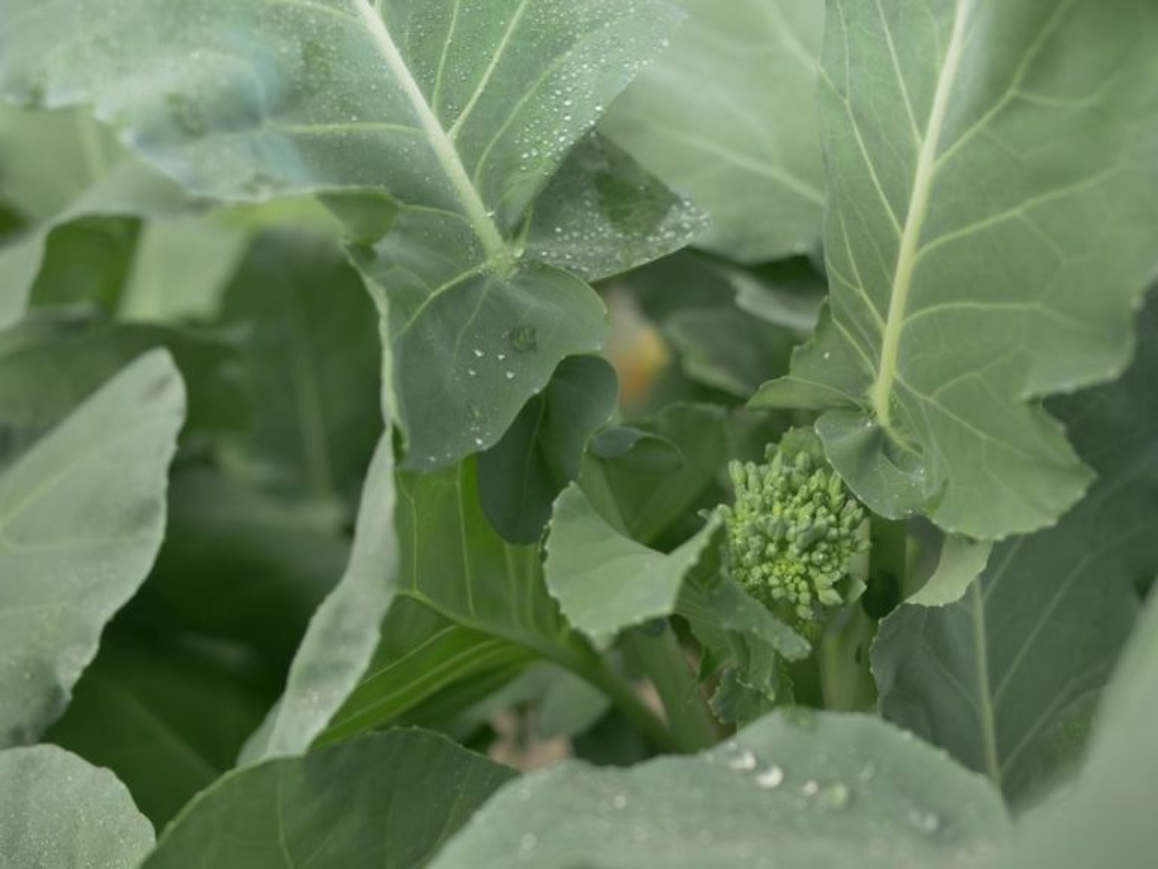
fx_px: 1673
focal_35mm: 50
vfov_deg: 29.1
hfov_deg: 38.2
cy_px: 434
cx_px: 579
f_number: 2.8
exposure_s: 1/1000
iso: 200
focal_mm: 25
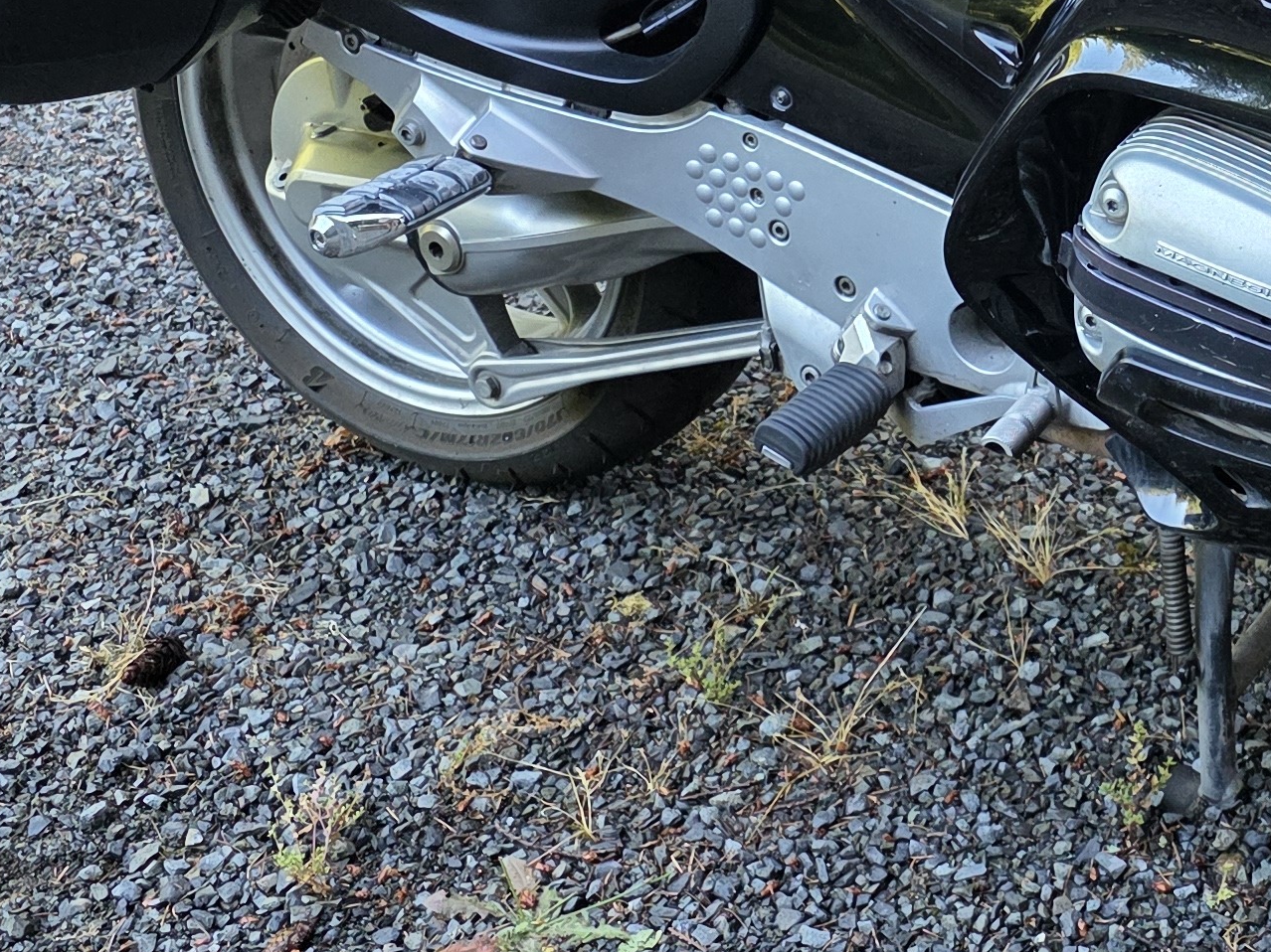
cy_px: -217
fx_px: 2643
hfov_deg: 25.8
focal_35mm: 72
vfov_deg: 19.2
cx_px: 1246
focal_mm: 6.3
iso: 200
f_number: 1.7
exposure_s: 1/180
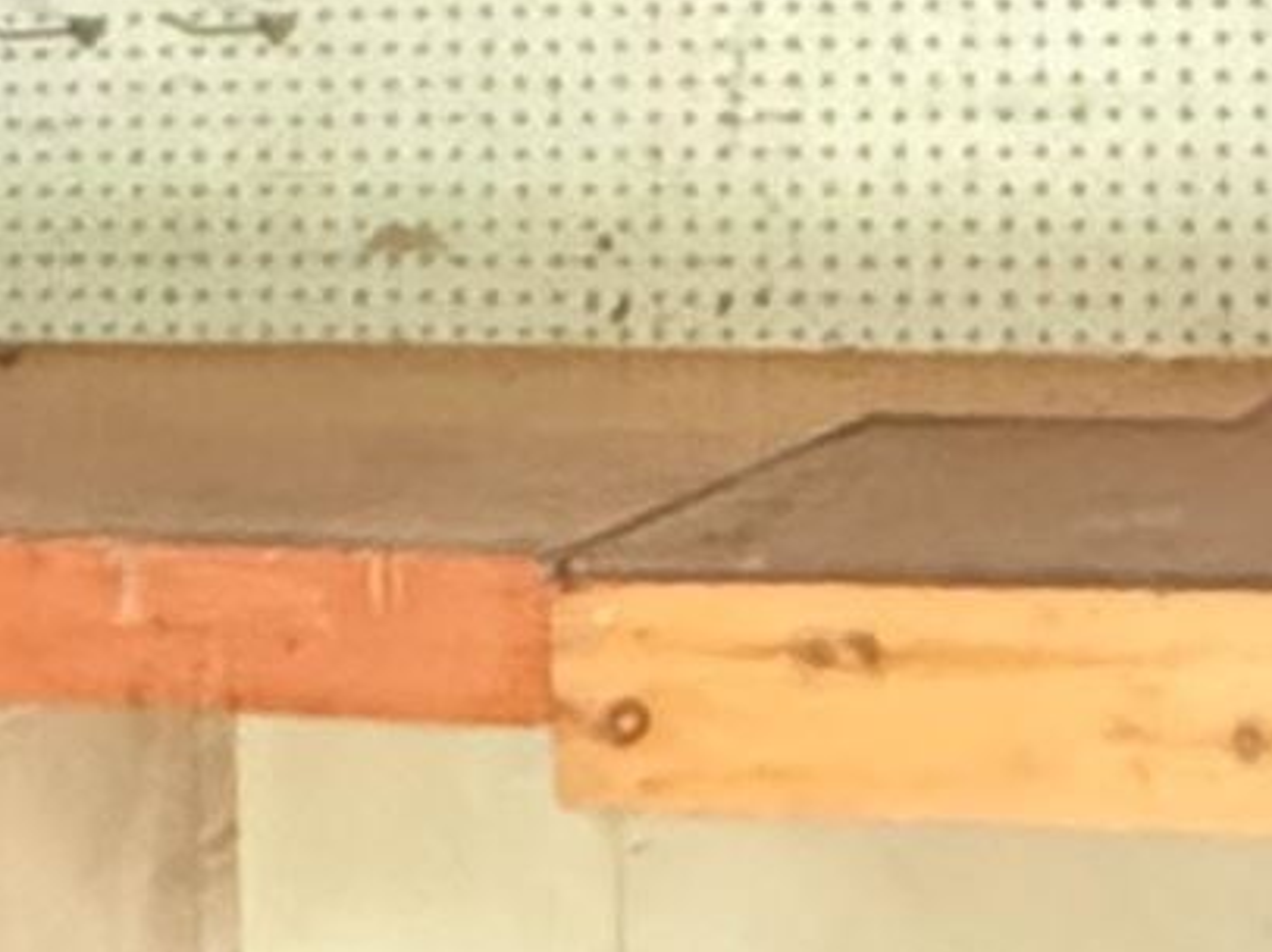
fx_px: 3893
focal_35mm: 106
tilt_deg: -0.9
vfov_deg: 13.8
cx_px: 1024
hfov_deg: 18.4
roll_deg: +0.6
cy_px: 13
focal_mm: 2.22
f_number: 2.2
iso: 2500
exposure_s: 1/25
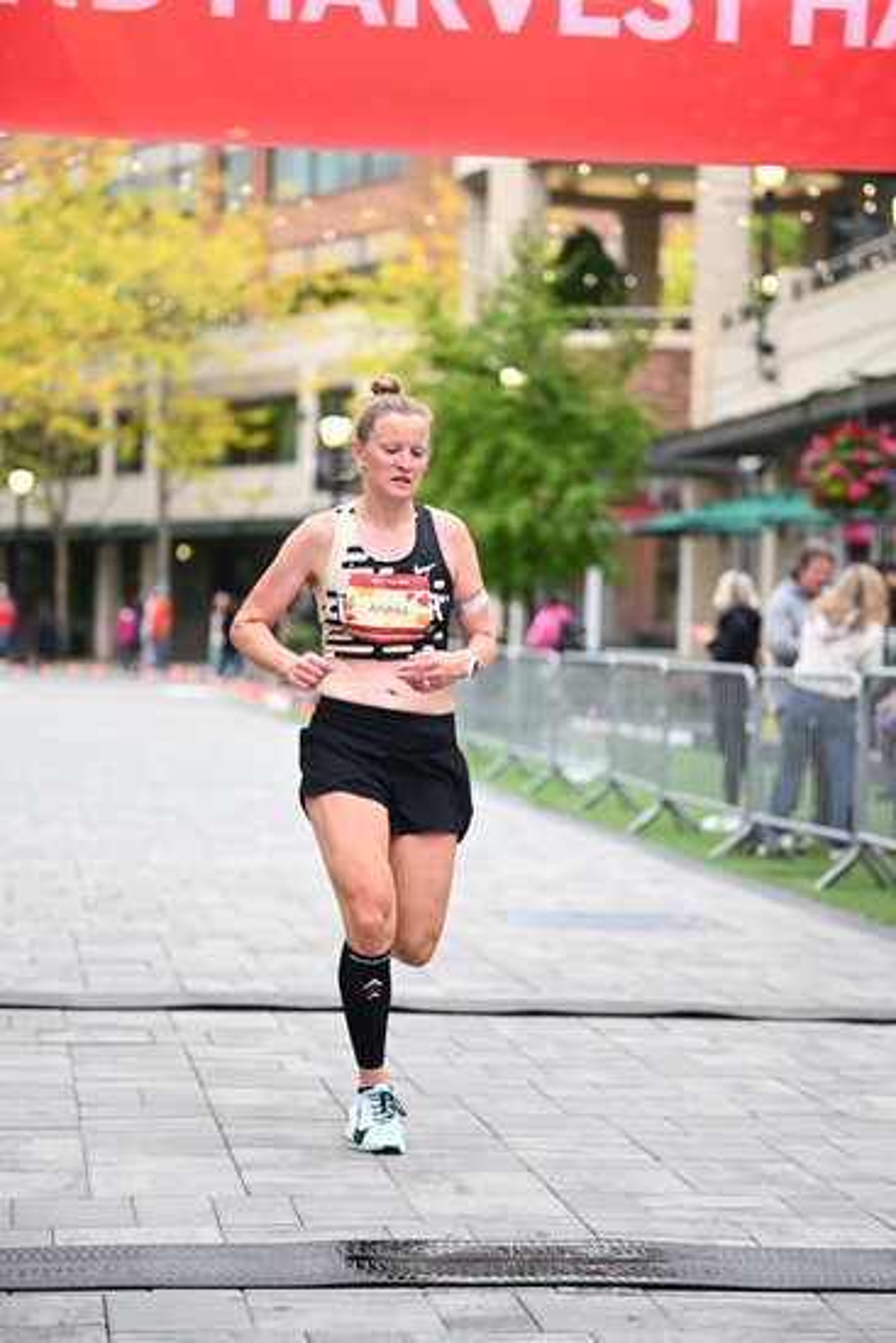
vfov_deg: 22.1
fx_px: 3432
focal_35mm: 92
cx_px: 448
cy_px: 672
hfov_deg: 14.9
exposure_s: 1/1250
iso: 1600
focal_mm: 92
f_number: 2.8
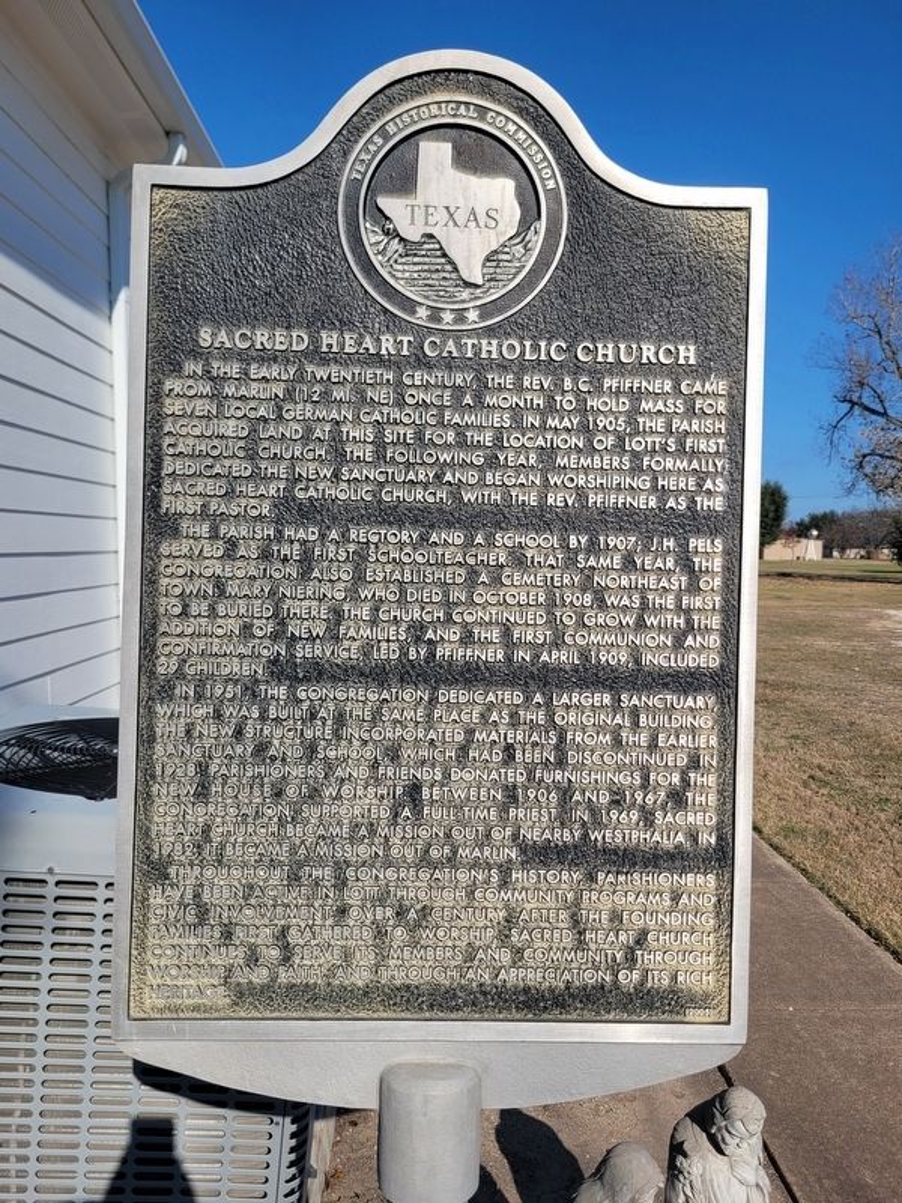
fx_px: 903
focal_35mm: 26
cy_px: 602
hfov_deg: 53.1
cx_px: 451
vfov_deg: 67.3
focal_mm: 5.4
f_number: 1.8
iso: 40
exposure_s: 1/3977
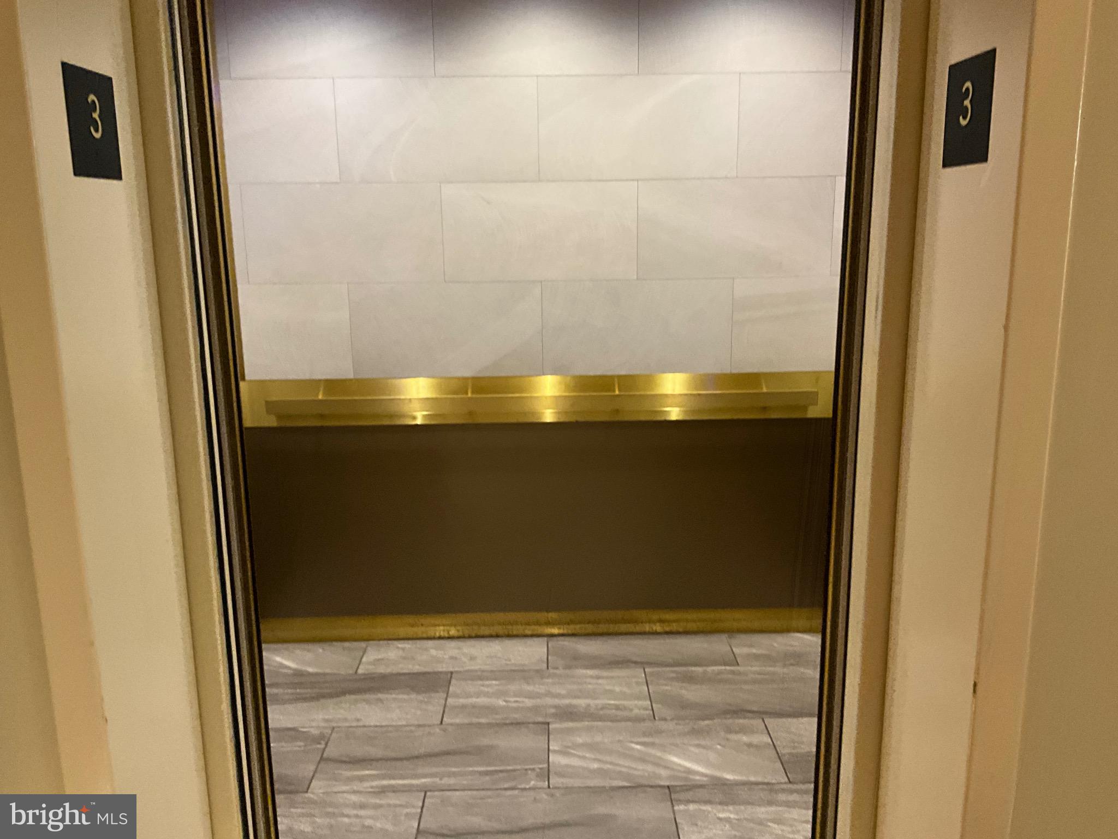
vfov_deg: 48.2
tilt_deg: -9.7
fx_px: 937
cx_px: 559
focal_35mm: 29
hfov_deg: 61.7
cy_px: 420
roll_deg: +1.8
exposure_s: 1/60
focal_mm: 3
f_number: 1.8
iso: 250
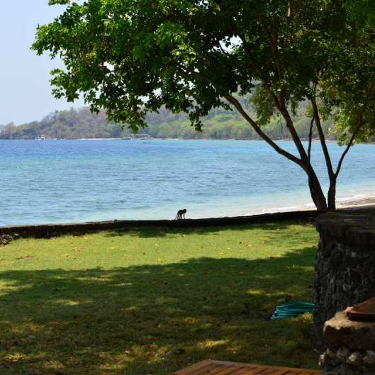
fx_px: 1103
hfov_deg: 19.3
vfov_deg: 19.3
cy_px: 187
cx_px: 169
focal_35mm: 90
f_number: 10
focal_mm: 70
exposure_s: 1/400
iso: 250
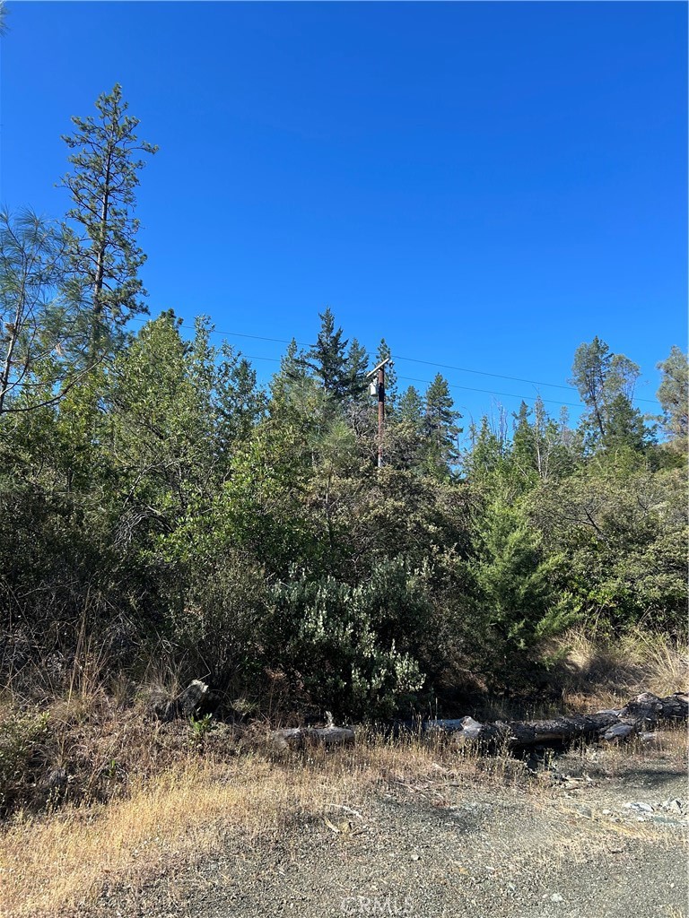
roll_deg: -1.5
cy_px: 459
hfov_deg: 53.1
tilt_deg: +16.8
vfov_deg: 67.3
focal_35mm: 26
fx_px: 690
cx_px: 344
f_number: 1.5
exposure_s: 1/1869
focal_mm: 5.7
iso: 50
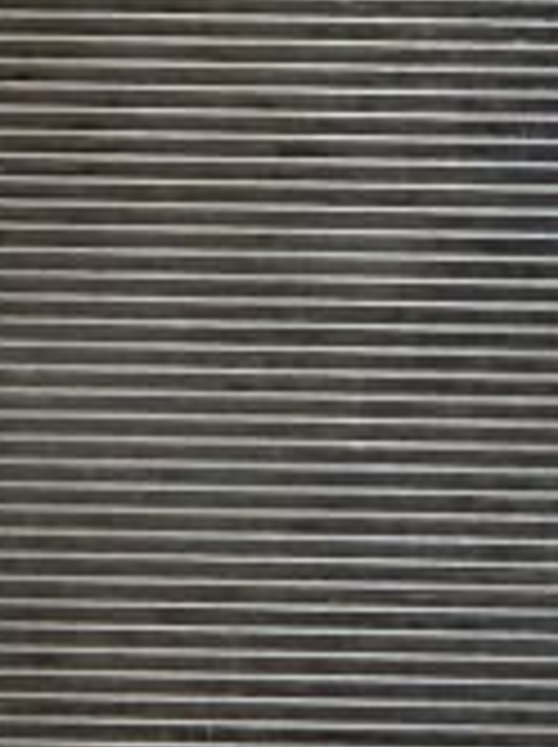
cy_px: 428
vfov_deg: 11.4
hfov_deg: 8.3
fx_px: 3749
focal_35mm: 174
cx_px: -310
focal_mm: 2.22
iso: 320
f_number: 2.2
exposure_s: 1/60
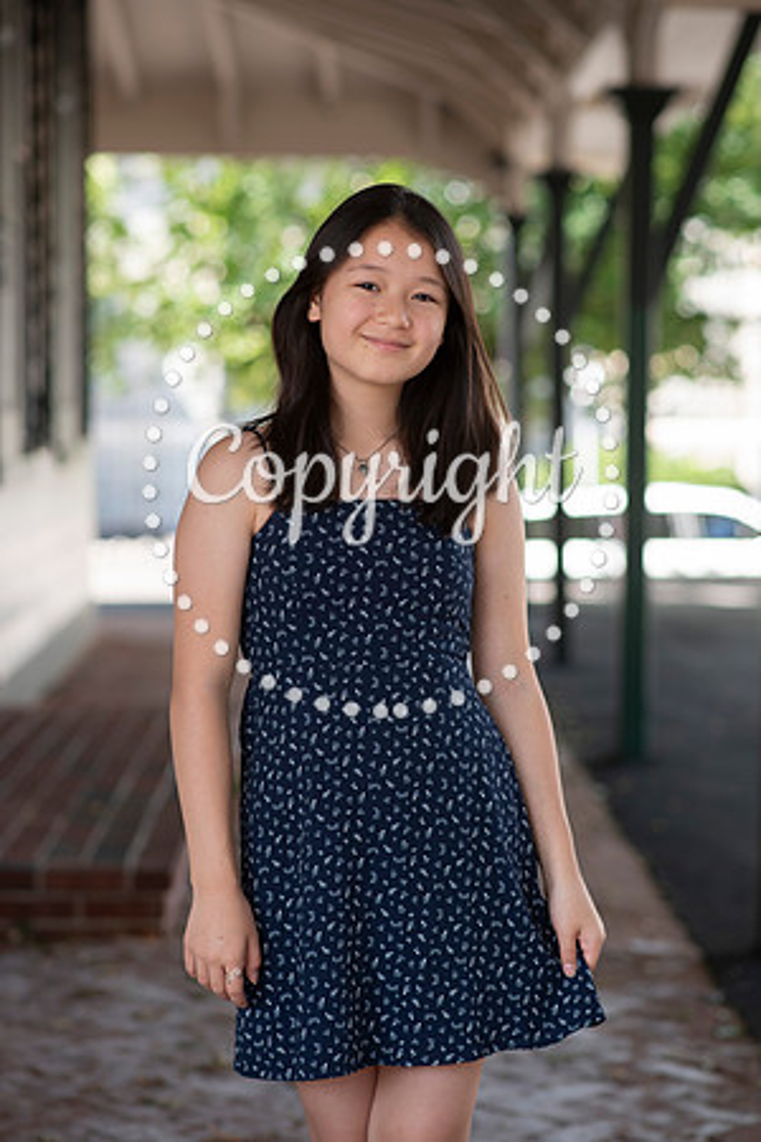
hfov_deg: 16.1
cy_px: 571
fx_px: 2695
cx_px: 380
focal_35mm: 85
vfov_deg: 23.9
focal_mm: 85
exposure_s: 1/320
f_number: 2.8
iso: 200
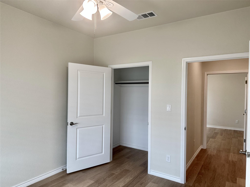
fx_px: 173
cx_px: 125
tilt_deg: -0.2
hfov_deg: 71.6
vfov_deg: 56.8
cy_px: 94
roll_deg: -0.6
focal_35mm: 24
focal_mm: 6.86
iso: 80
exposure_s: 1/120
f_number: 1.78
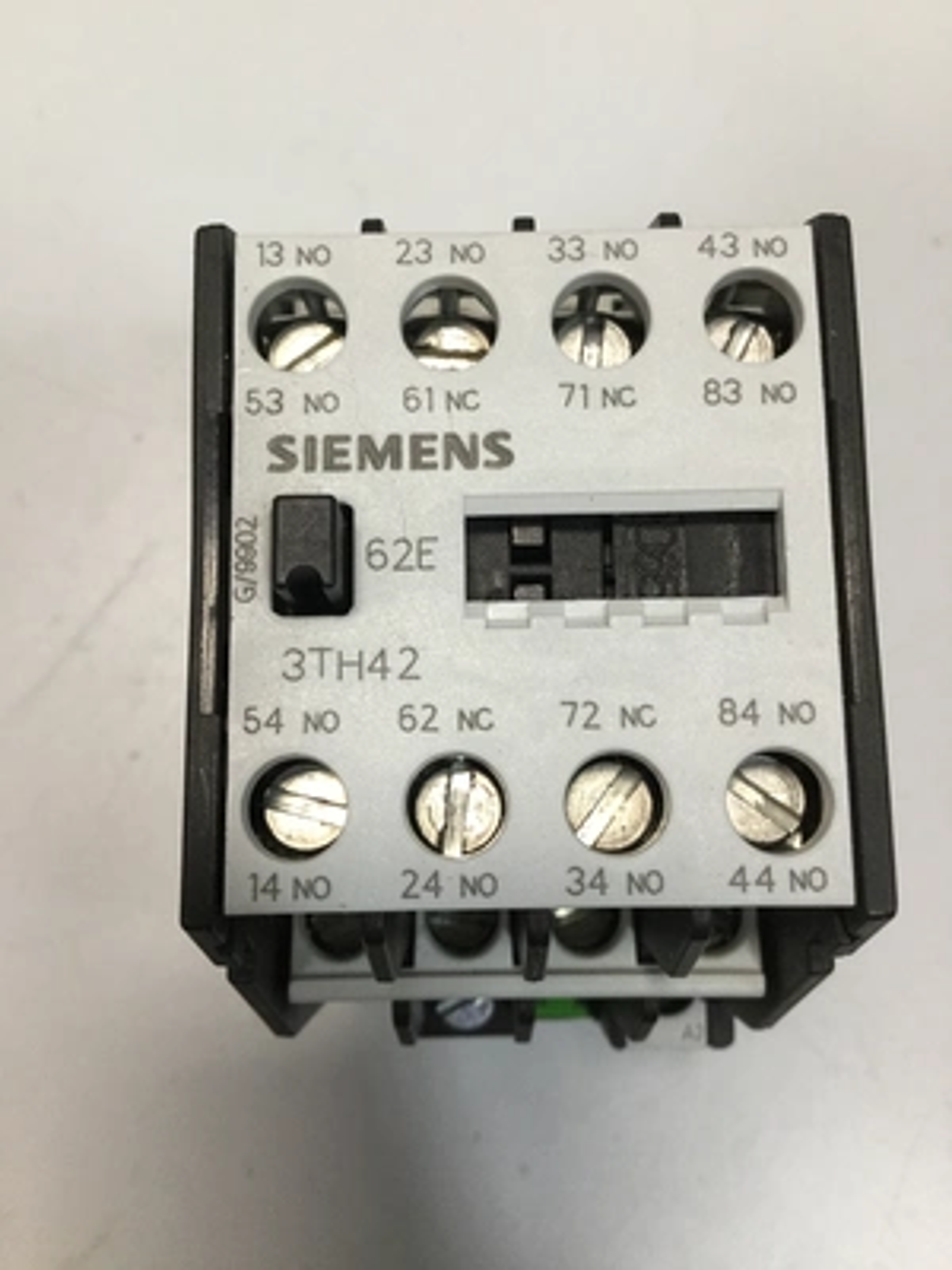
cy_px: 635
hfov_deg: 45.4
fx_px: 1137
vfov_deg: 58.4
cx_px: 476
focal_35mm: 31
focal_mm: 3.3
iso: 40
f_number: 2.4
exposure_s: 1/30
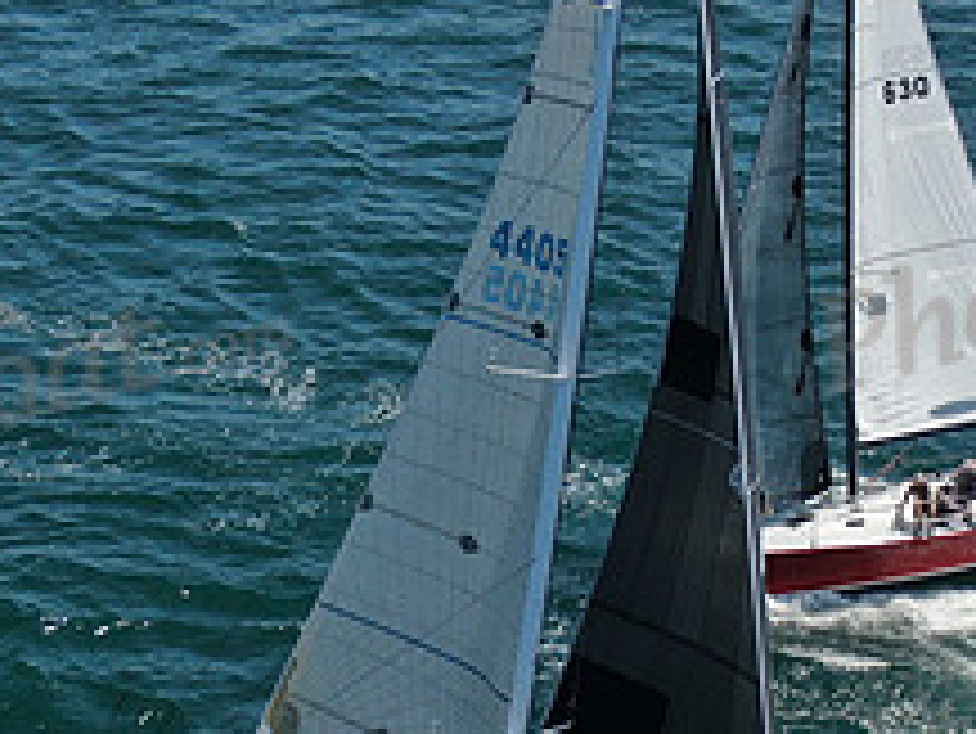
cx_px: 558
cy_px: 597
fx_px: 3244
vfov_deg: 12.8
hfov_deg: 17.1
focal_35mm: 115
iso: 100
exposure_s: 1/1000
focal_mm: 7.39
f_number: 3.6
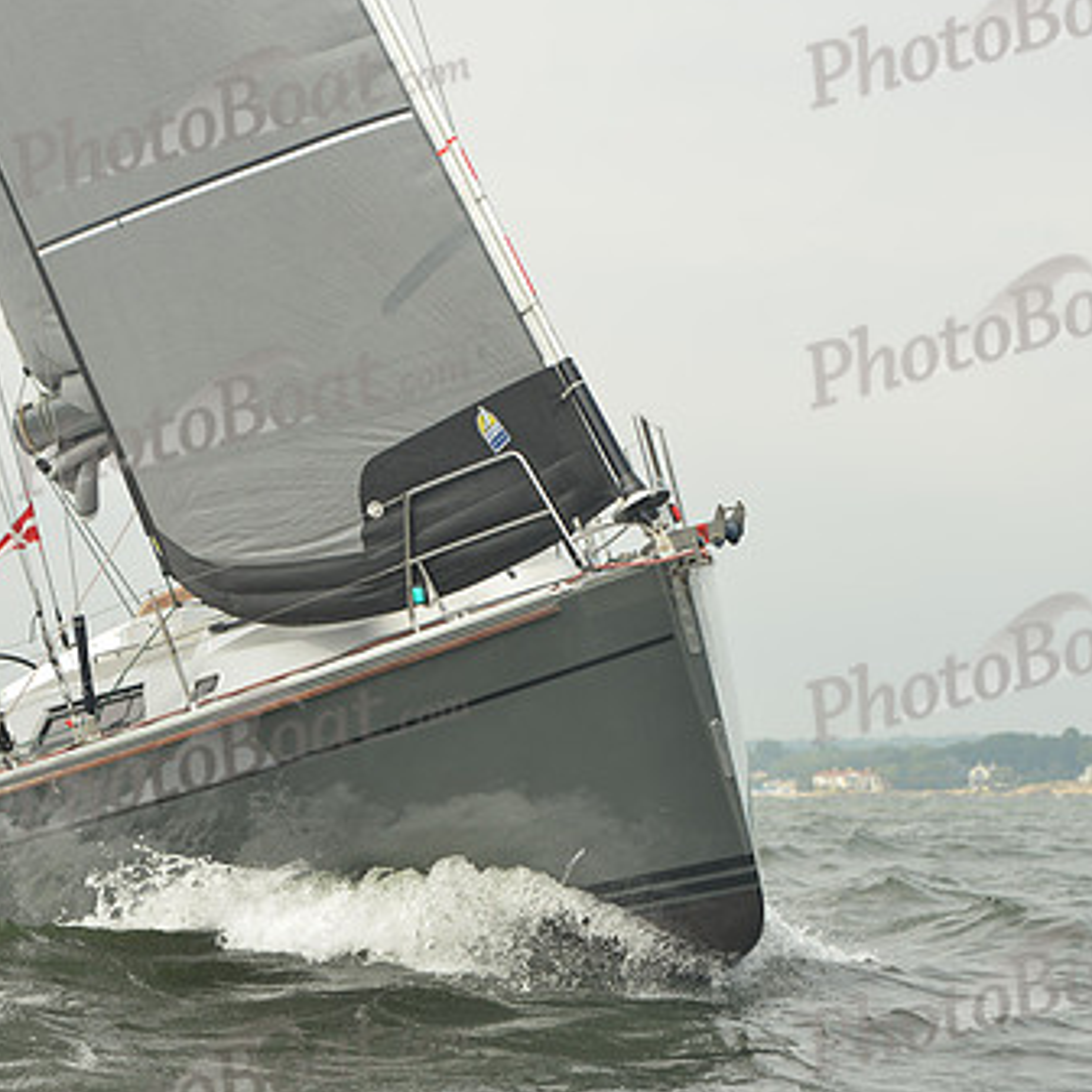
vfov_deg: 12.1
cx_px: 640
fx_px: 5139
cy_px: 538
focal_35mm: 144
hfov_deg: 12.1
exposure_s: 1/1250
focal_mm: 98
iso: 320
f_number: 6.3
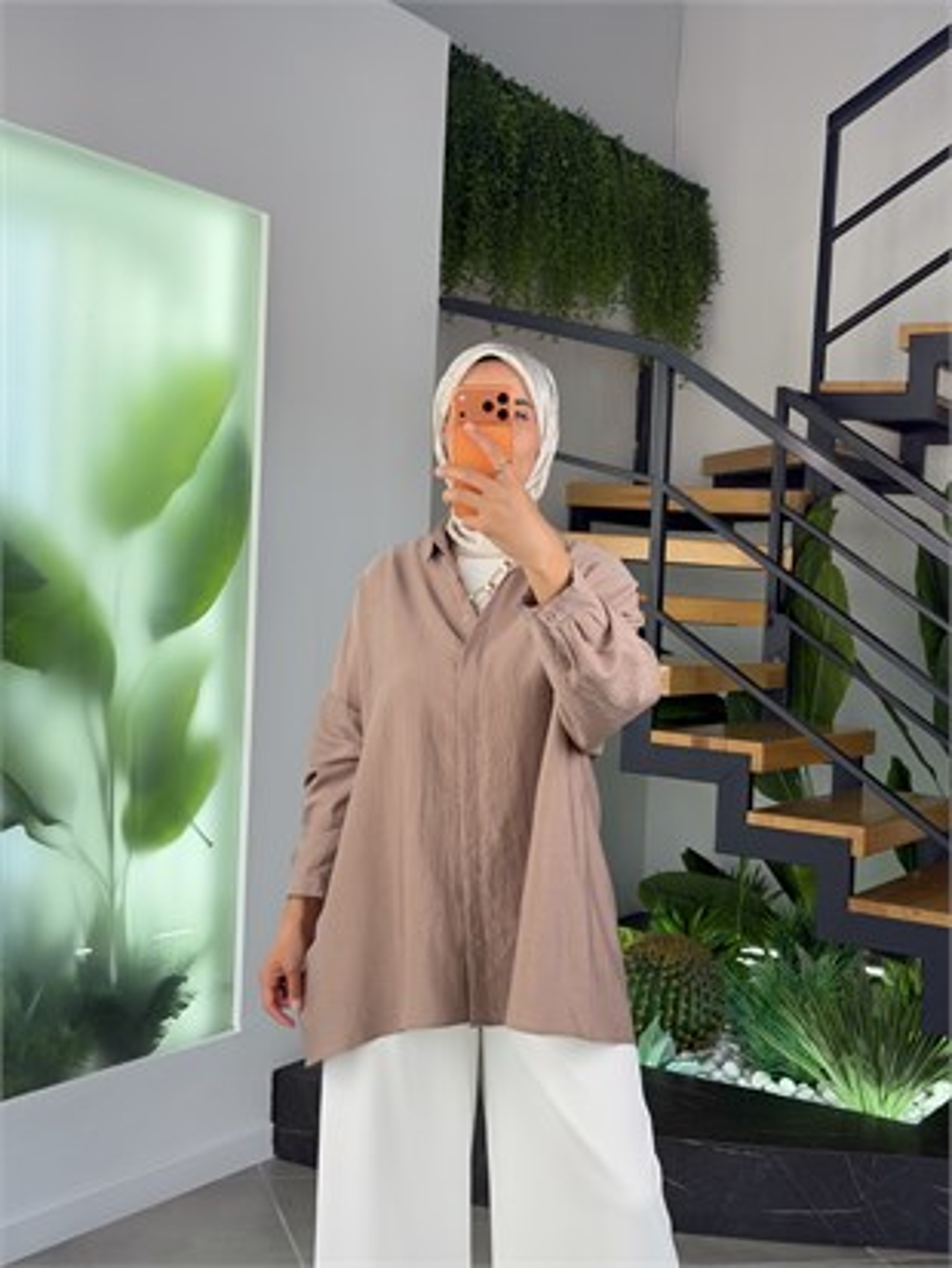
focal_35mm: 48
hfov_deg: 30.3
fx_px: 1759
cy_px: 634
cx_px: 476
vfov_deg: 39.6
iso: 50
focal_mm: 6.76
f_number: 1.78
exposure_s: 1/121
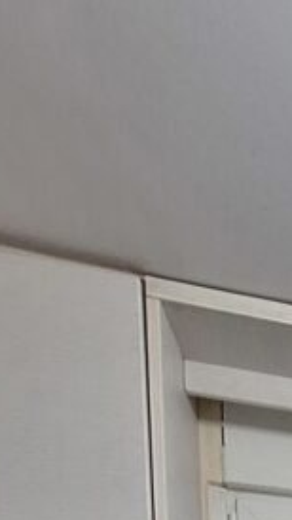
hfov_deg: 16.8
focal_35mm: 53
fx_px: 730
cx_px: 586
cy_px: 848
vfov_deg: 25.1
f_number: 2.2
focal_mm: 1.74
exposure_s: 1/50
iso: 100
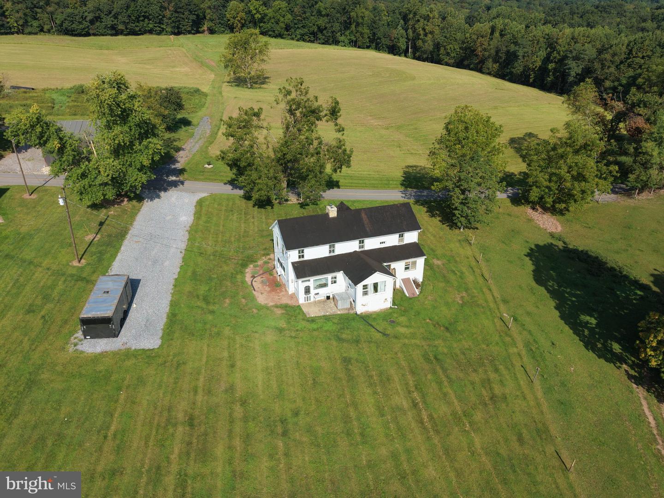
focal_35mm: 24
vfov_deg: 56.8
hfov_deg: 71.6
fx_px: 460
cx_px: 332
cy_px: 249
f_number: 1.8
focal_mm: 8.67
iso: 230
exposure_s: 1/6000
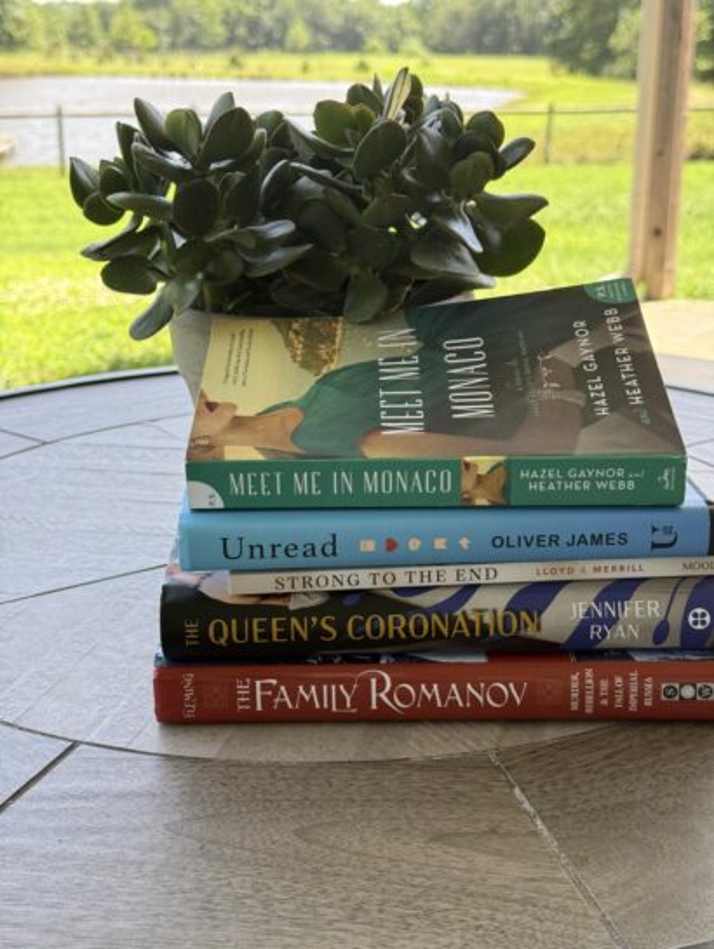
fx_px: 1318
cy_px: 474
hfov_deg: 30.3
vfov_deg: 39.6
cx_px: 357
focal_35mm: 48
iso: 100
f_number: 1.78
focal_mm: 6.76
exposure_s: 1/484
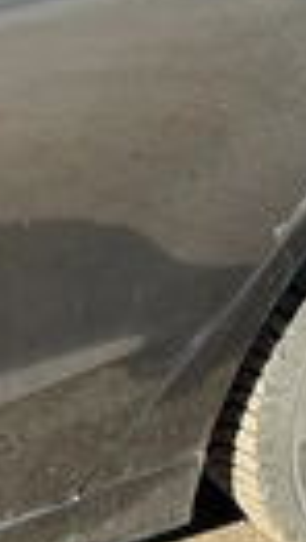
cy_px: 194
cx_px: -103
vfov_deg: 22.8
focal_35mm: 93
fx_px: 1337
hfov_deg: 12.6
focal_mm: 3
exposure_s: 1/435
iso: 25
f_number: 1.8
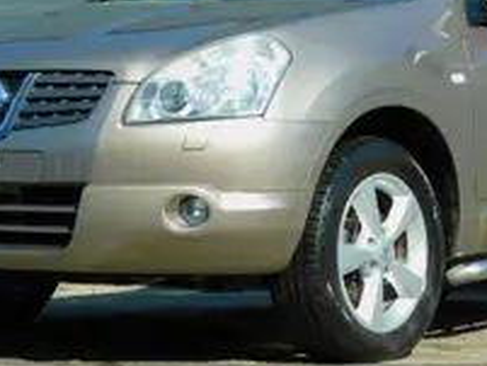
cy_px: -17
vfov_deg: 8.8
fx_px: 2351
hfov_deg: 11.8
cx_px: 344
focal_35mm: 167
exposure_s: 1/640
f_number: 4.5
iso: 125
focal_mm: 12.5
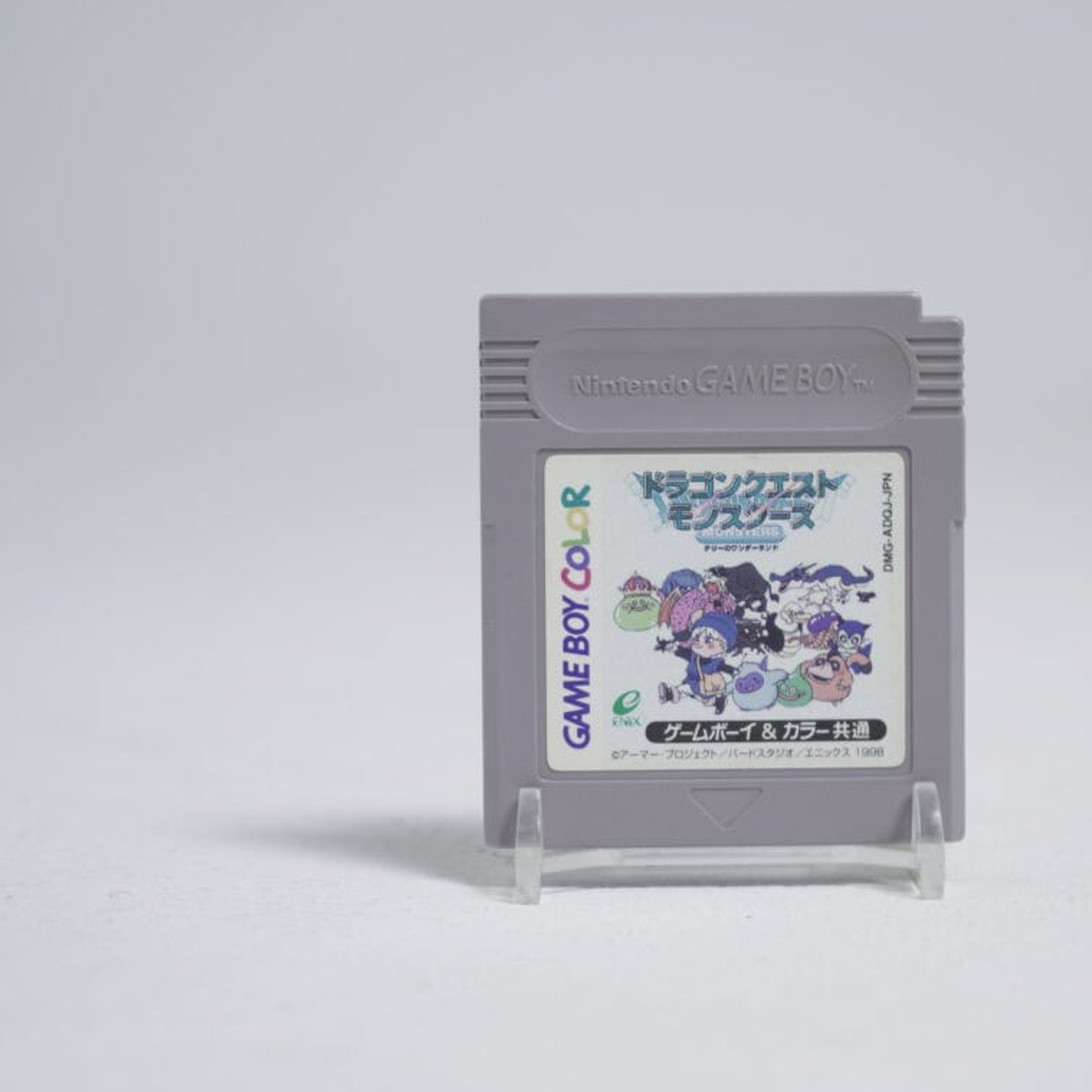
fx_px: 3355
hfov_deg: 18.4
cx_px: 738
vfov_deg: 18.5
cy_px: 527
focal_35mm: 94
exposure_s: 1/6
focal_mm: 70
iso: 100
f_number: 5.6
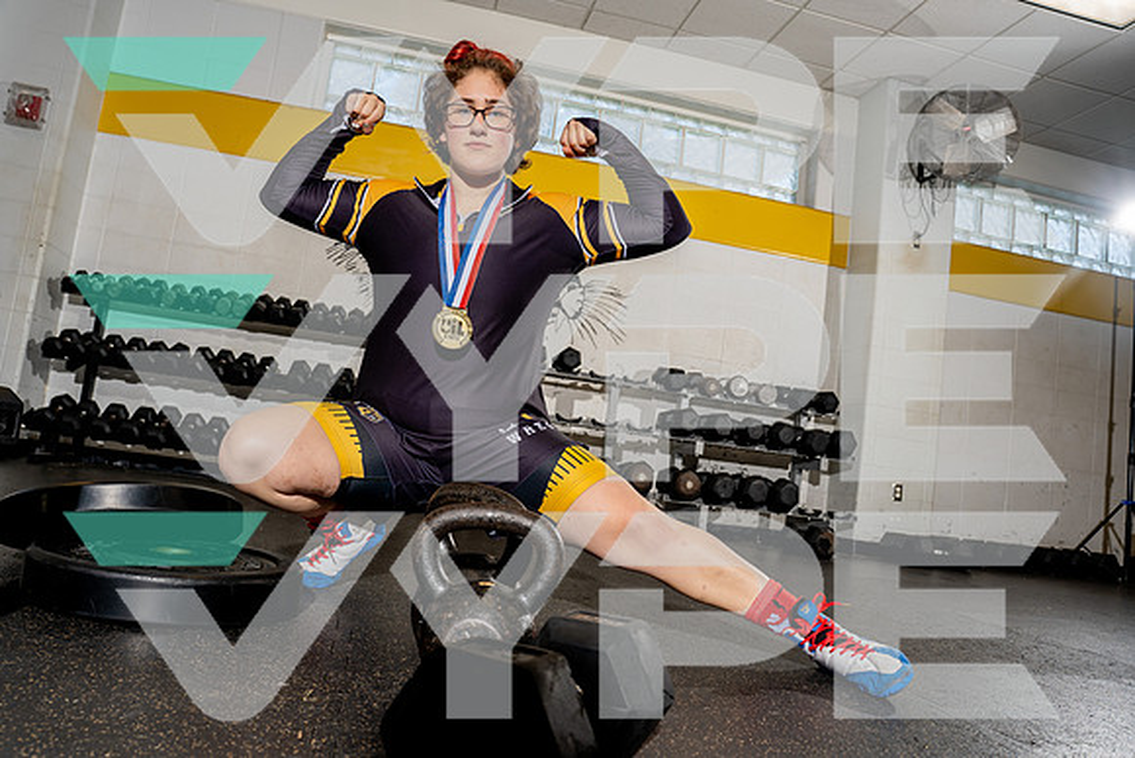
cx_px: 568
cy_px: 379
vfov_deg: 48.0
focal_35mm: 27
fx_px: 851
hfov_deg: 67.4
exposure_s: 1/200
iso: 200
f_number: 5.6
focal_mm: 27
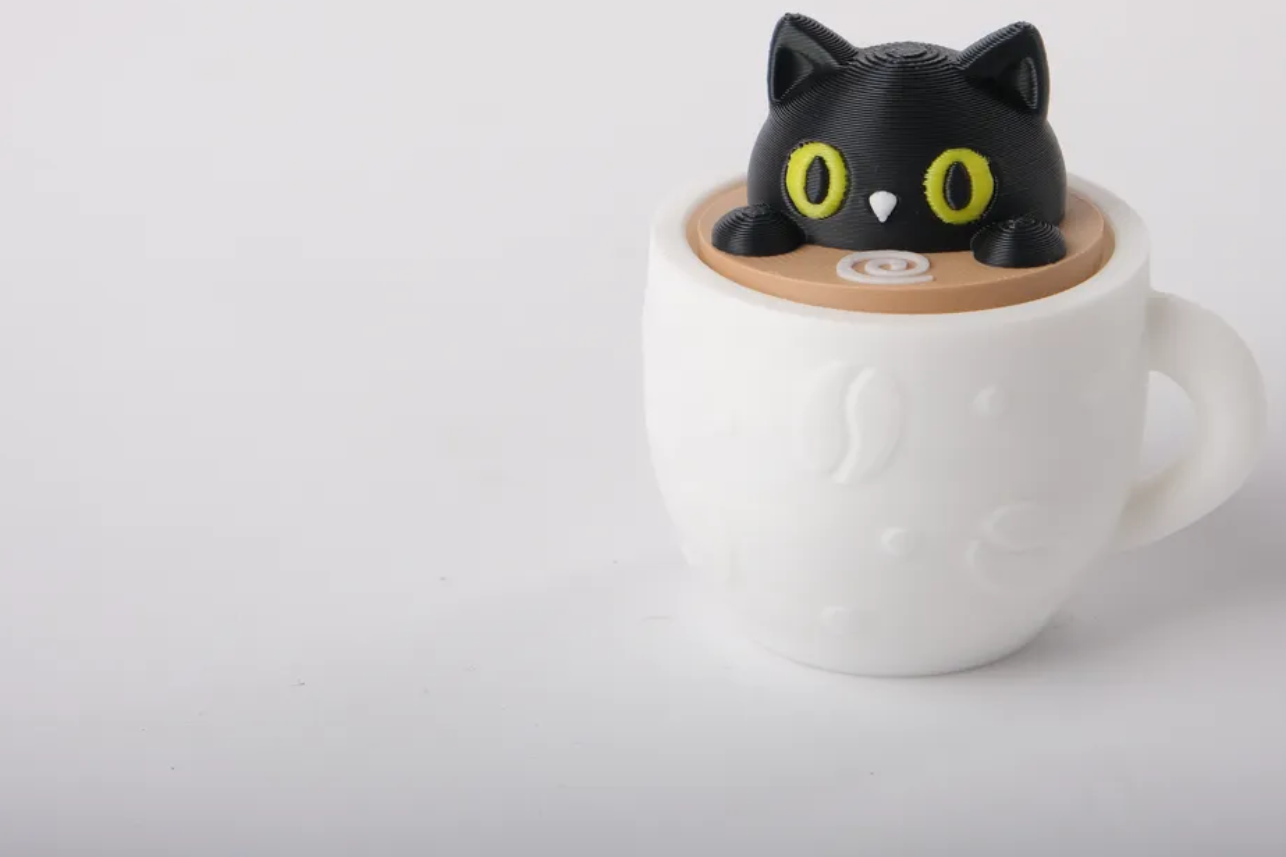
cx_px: 770
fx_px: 4108
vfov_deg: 11.9
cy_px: 296
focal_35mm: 115
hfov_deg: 17.8
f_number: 11
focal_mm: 55
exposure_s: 1/180
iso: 160
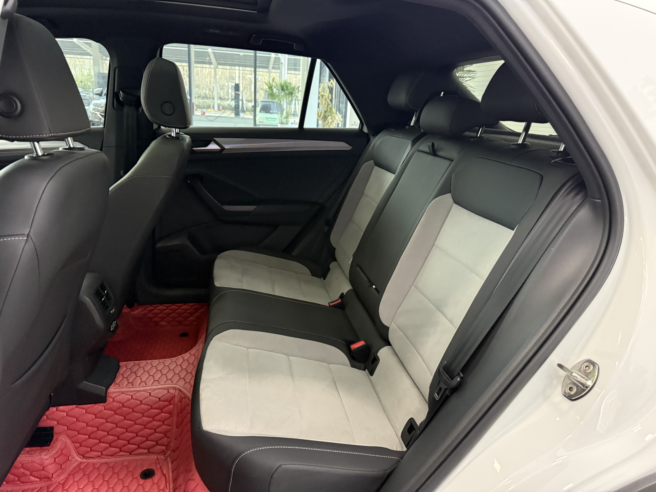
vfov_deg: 56.8
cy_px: 246
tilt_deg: -16.0
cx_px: 328
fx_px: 455
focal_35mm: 24
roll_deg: -5.6
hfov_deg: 71.6
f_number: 1.78
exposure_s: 1/60
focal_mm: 6.76
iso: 800
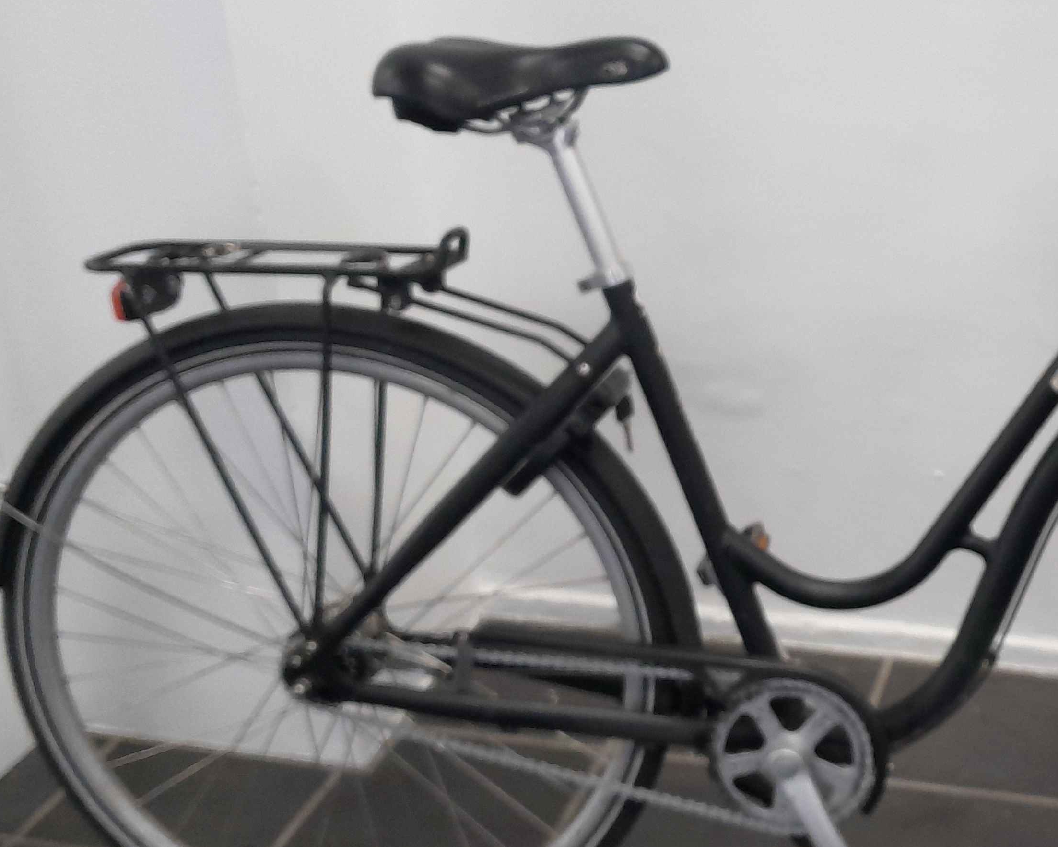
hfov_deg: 34.1
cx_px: 878
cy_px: 477
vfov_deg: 28.6
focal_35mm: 53
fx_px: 1660
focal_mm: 4
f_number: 1.8
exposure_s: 1/50
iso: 125
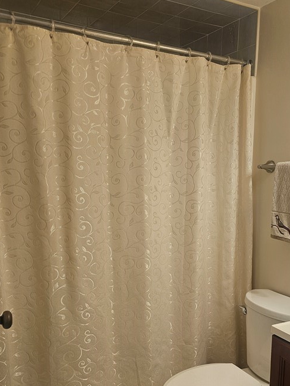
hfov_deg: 38.8
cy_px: 251
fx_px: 402
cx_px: 210
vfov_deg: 50.6
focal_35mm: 36
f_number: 1.7
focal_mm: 6.3
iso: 80
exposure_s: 1/120
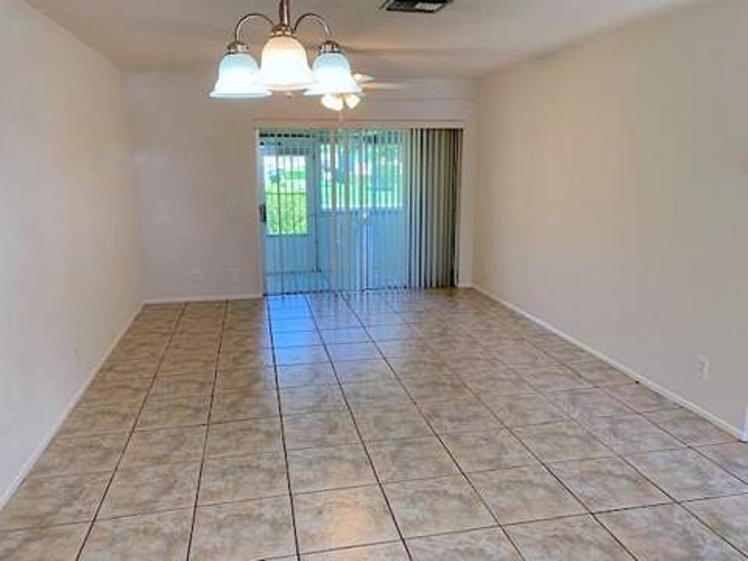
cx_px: 374
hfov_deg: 67.3
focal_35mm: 26
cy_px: 280
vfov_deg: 53.1
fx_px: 562
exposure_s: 1/60
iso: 50
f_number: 1.8
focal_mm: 4.25
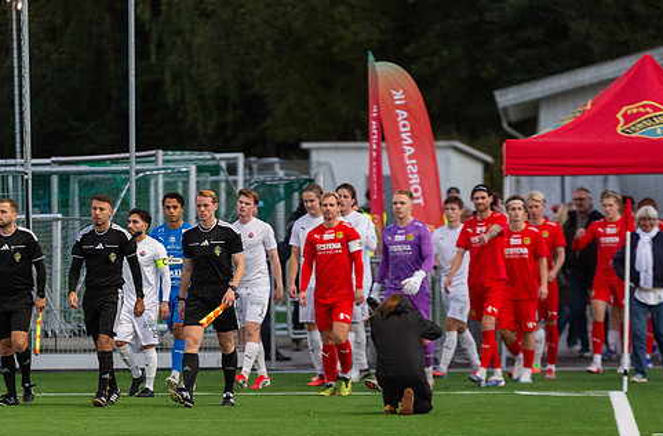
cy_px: 273
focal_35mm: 316
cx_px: 147
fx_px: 5793
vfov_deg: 4.3
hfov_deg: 6.5
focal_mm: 200
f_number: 3.2
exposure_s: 1/800
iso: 6400
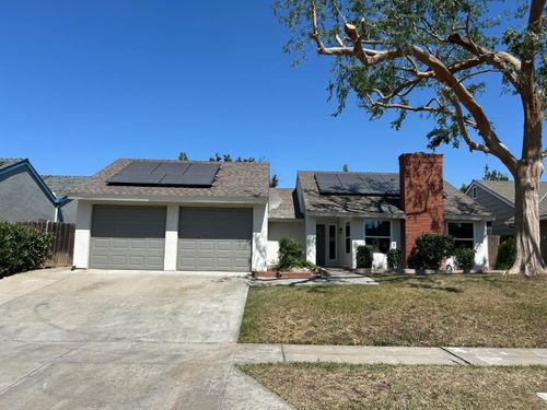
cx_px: 274
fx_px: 411
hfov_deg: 67.3
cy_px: 205
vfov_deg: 53.1
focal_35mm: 26
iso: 50
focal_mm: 5.7
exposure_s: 1/5319
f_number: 1.5
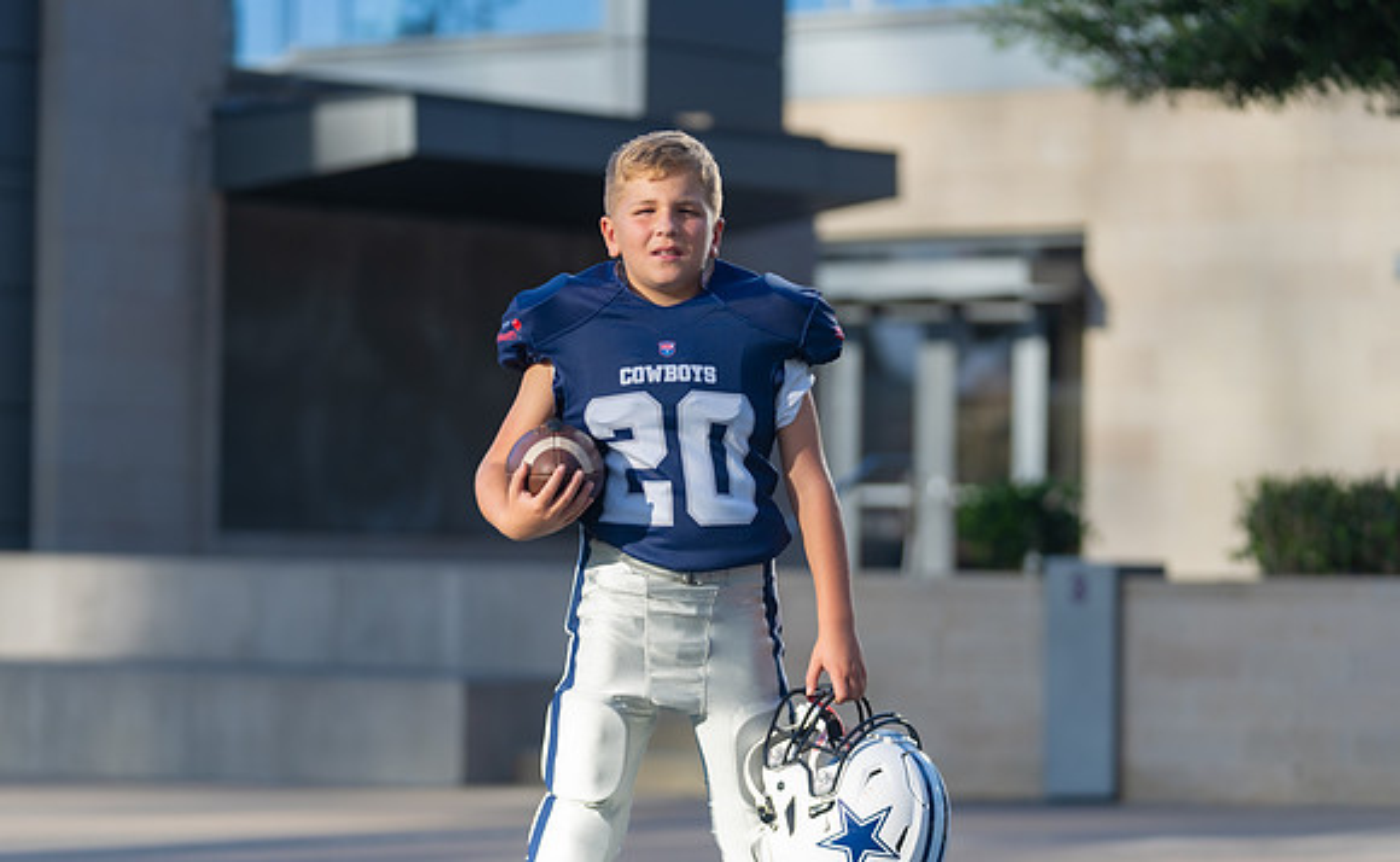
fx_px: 4983
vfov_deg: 9.9
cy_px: 481
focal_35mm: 131
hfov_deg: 16.0
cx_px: 690
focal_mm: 112
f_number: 2.8
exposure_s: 1/800
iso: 100
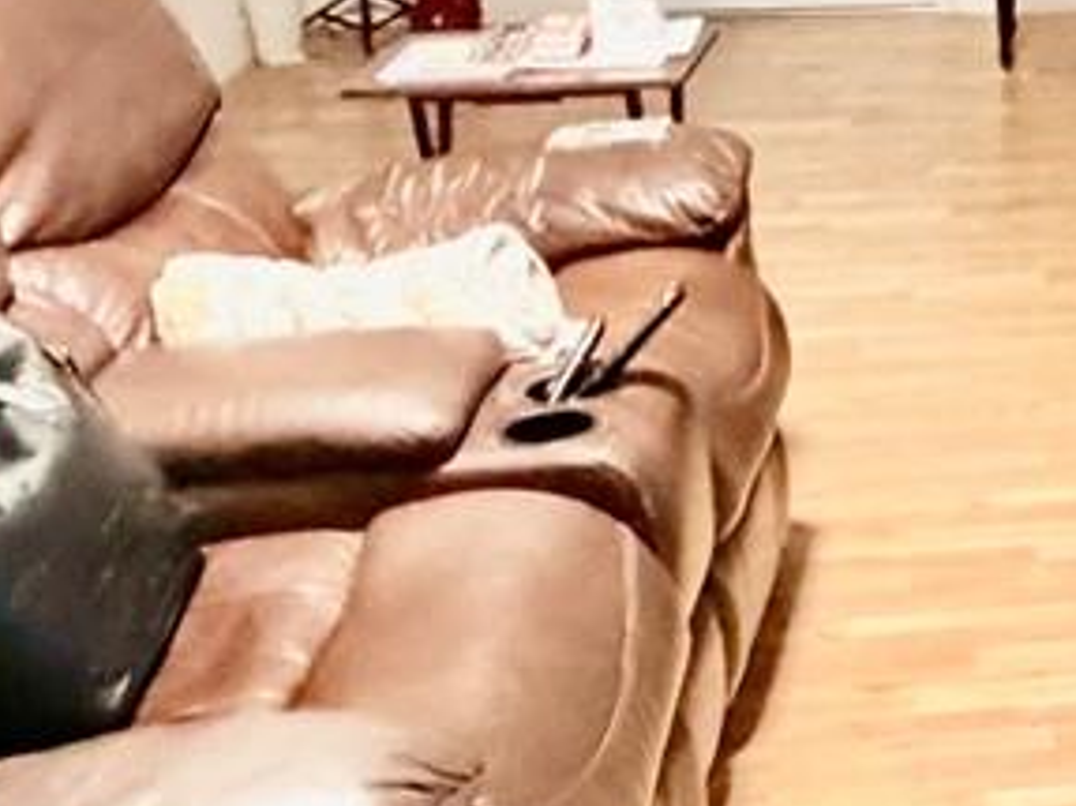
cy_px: 157
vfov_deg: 18.7
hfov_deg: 21.4
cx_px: 1571
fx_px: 2424
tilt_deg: -15.2
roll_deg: -1.4
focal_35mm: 78
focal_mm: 2.22
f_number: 2.2
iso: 800
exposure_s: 1/60
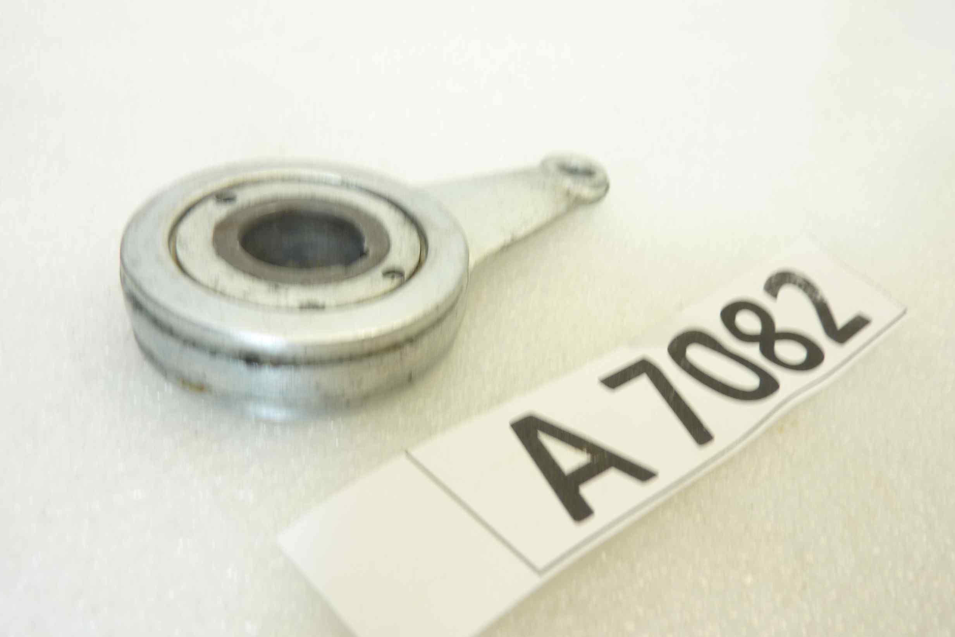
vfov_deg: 47.9
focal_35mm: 27
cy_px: 316
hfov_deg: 67.4
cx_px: 474
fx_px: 716
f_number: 3.3
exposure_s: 1/25
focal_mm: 4.1
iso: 80
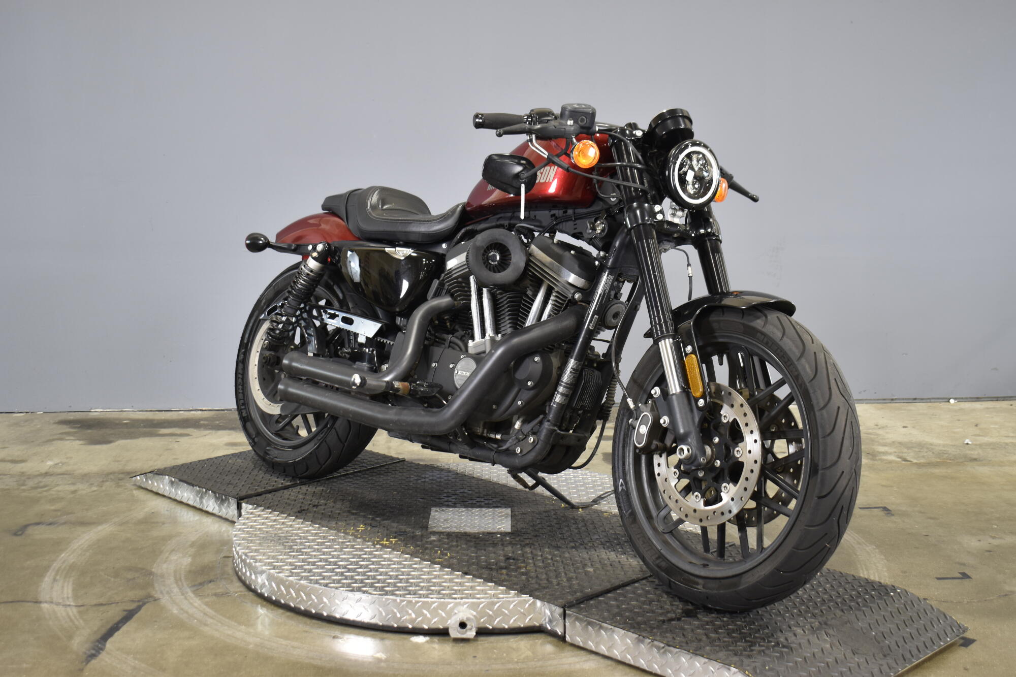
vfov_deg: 30.8
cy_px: 338
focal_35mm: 44
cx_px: 508
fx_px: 1227
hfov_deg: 45.0
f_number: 4.2
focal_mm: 29
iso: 400
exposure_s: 1/13
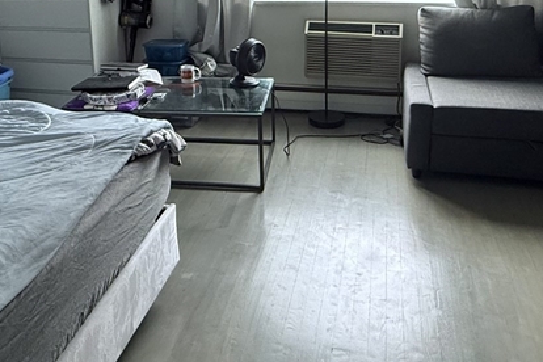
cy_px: 5
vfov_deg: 33.9
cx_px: 244
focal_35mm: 36
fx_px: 543
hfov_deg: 53.0
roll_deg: +1.2
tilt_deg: -8.5
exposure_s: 1/120
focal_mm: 2.22
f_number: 2.2
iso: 320
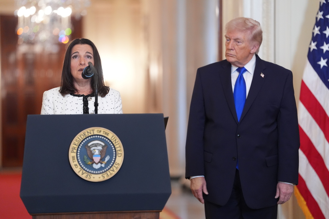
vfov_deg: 10.0
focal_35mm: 137
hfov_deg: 15.0
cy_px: 110
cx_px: 164
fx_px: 1252
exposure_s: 1/250
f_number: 2.5
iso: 4000
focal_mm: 137
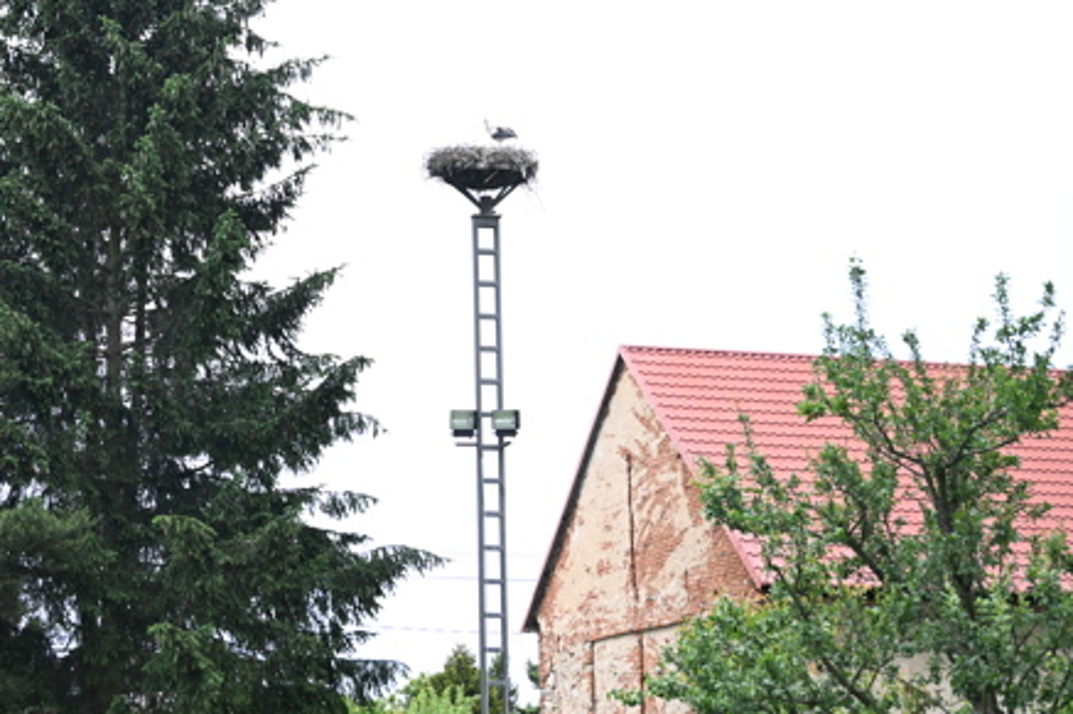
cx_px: 331
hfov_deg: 25.5
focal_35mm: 79
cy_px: 363
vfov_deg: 17.3
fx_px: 2354
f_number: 2.8
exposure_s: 1/10000
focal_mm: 50
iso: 2000
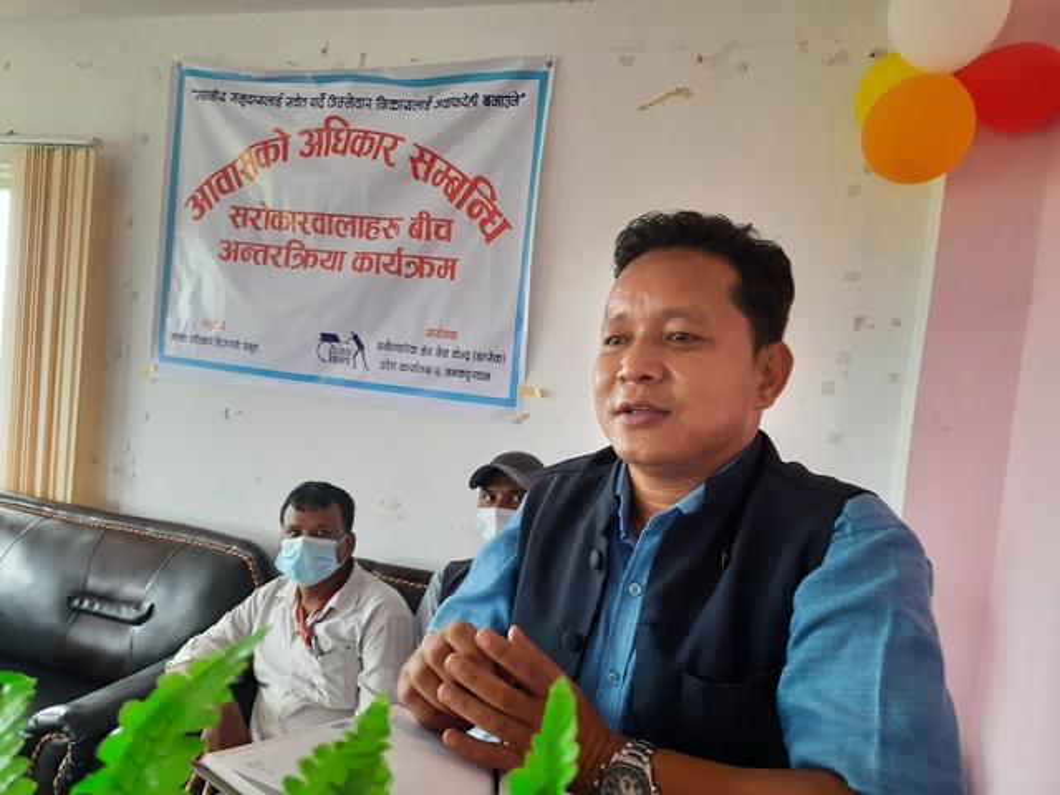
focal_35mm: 24
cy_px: 398
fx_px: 735
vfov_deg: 56.8
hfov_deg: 71.6
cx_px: 530
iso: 400
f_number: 1.8
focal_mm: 5.23
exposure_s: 1/50
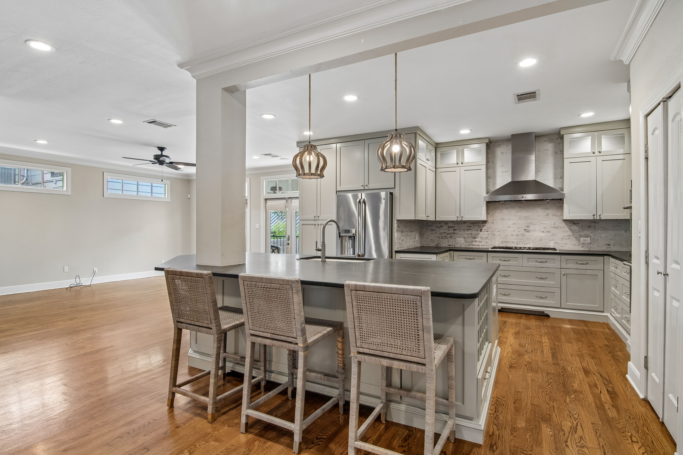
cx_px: 342
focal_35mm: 18
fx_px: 341
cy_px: 228
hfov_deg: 90.0
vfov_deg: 67.4
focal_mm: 12
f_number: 8
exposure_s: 1/15
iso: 320
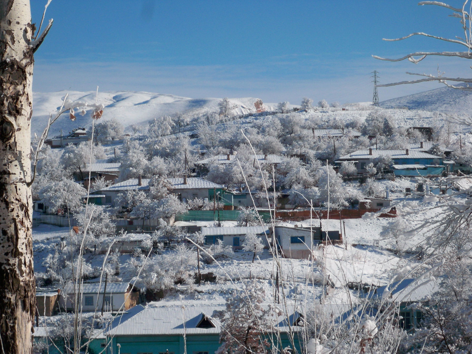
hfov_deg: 18.7
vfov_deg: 14.1
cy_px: 177
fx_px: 1432
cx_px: 236
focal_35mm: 105
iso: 64
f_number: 8.7
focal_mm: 18.8
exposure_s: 1/400
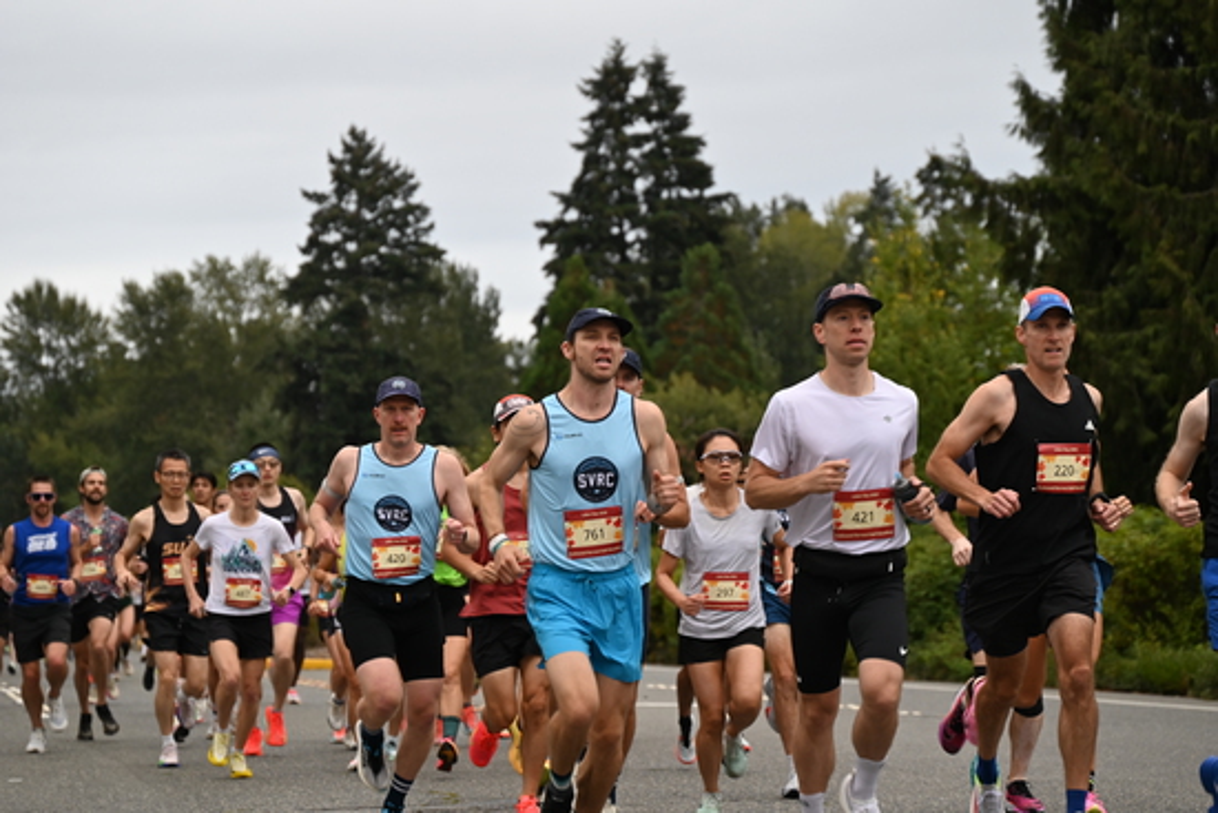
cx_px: 609
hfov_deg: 14.6
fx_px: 4738
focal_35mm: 140
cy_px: 406
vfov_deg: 9.8
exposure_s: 1/250
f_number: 6.3
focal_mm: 140
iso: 560
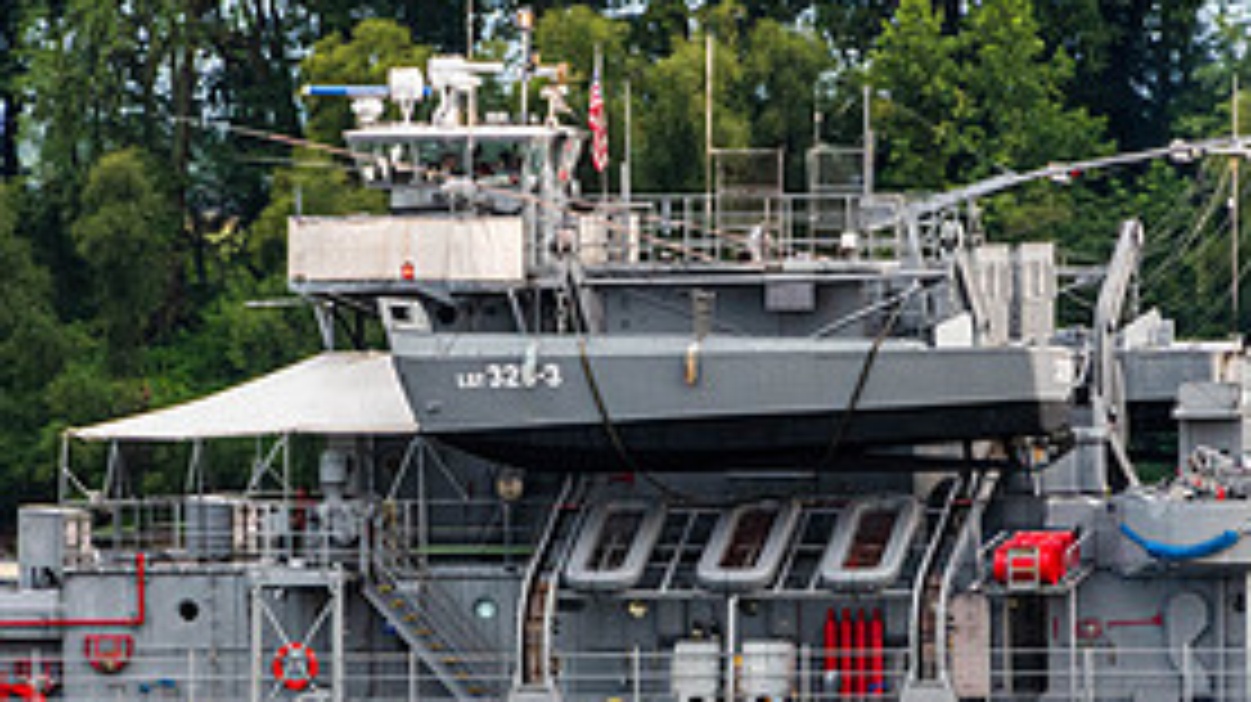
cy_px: 560
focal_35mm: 673
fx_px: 22312
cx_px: 657
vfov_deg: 1.8
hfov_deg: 3.2
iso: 3200
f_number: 8
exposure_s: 1/160
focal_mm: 300
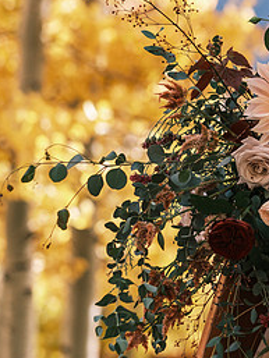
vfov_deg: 10.9
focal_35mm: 182
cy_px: 140
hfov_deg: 8.0
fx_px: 1884
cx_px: 385
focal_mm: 56
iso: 400
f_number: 1.6
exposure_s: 1/2000
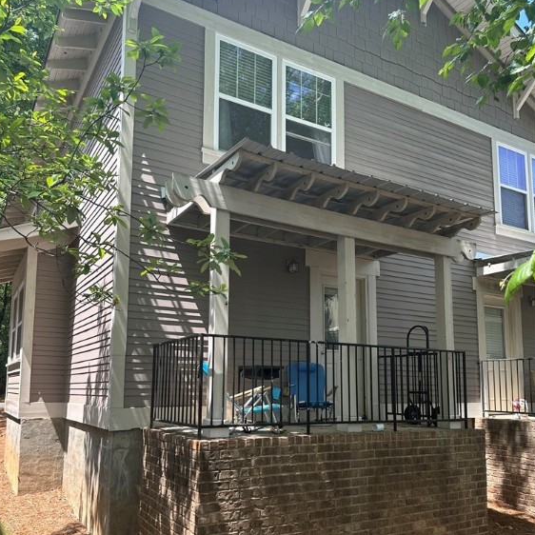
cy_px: 325
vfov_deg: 55.2
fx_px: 507
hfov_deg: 55.6
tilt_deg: +5.8
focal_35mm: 29
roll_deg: -1.2
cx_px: 266
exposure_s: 1/642
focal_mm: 6.86
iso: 80
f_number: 1.78
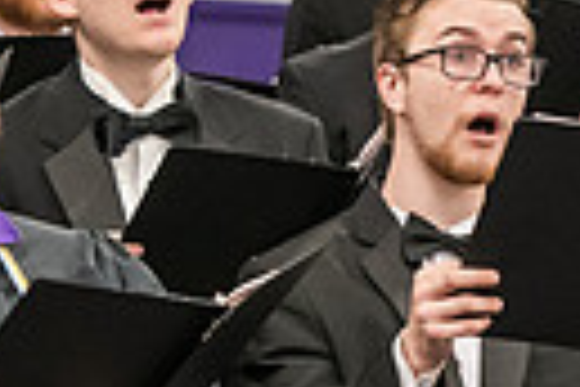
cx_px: 517
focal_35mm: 472
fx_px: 7604
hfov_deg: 4.4
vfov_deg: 2.9
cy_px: 214
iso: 4000
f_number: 3.2
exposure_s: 1/200
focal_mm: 105
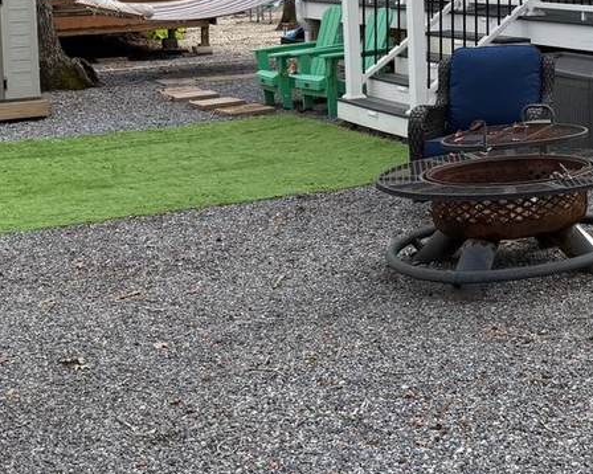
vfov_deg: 22.0
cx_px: 698
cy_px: 4
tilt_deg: -3.7
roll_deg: +1.5
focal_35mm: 67
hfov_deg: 25.6
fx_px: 1175
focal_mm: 6.76
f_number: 1.78
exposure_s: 1/2801
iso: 100
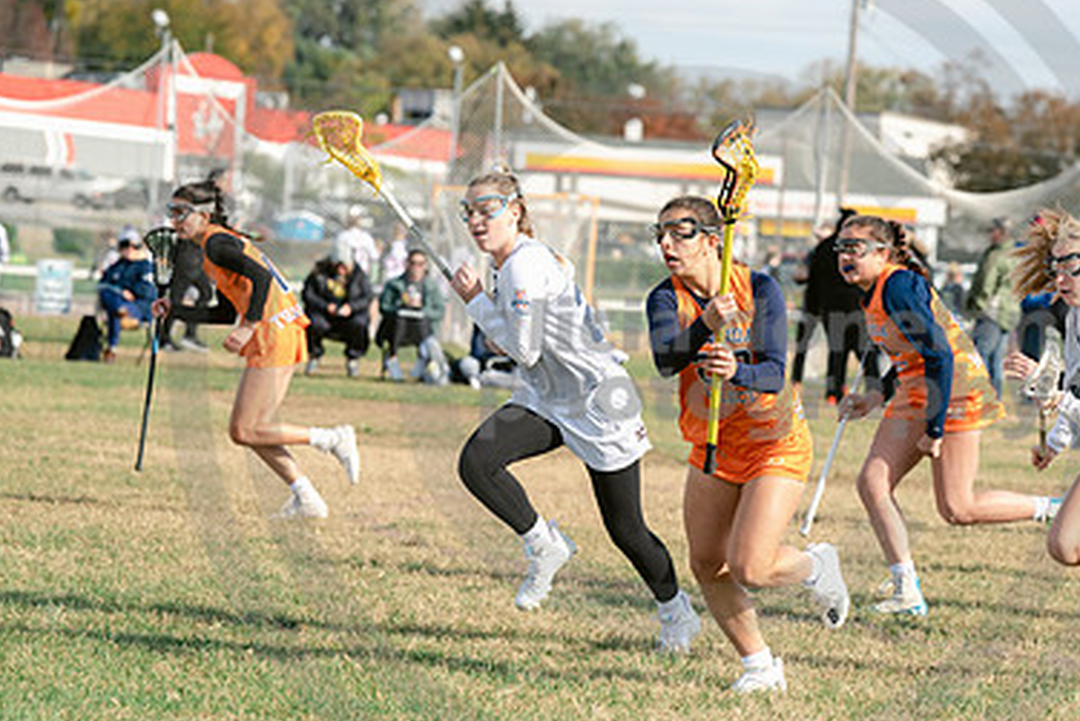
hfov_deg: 9.9
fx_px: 6242
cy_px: 358
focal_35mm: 208
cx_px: 678
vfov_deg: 6.6
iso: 250
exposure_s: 1/1600
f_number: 5
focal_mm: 135
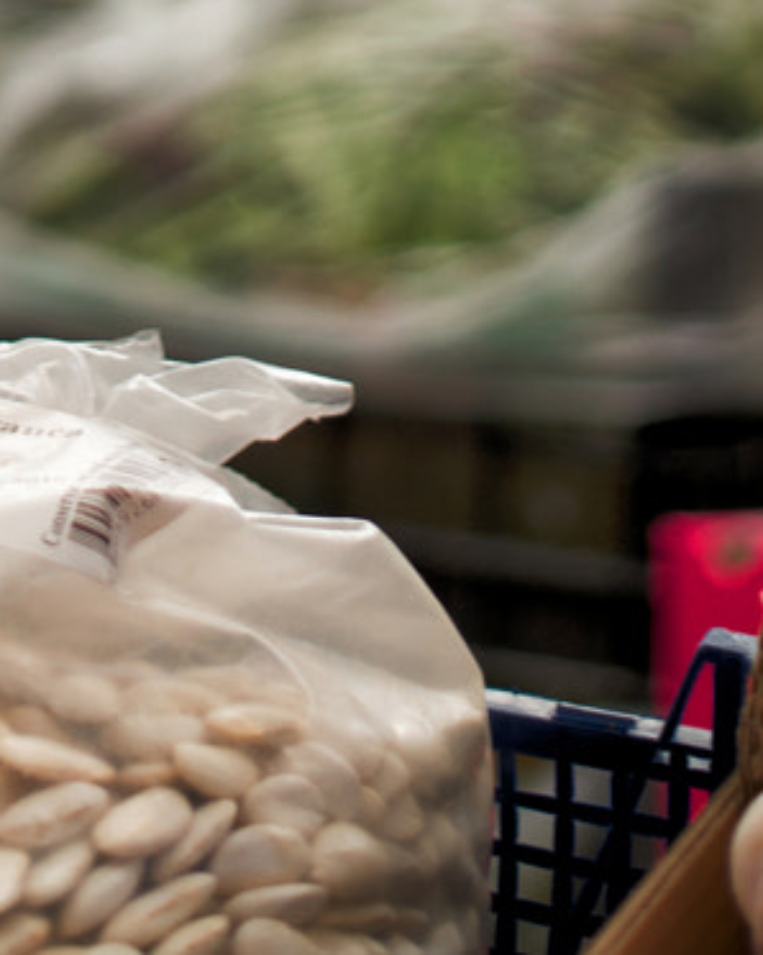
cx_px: -201
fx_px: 7289
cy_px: -1529
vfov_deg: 7.0
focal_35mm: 258
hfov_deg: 6.0
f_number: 2.5
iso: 200
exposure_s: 1/50
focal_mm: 50
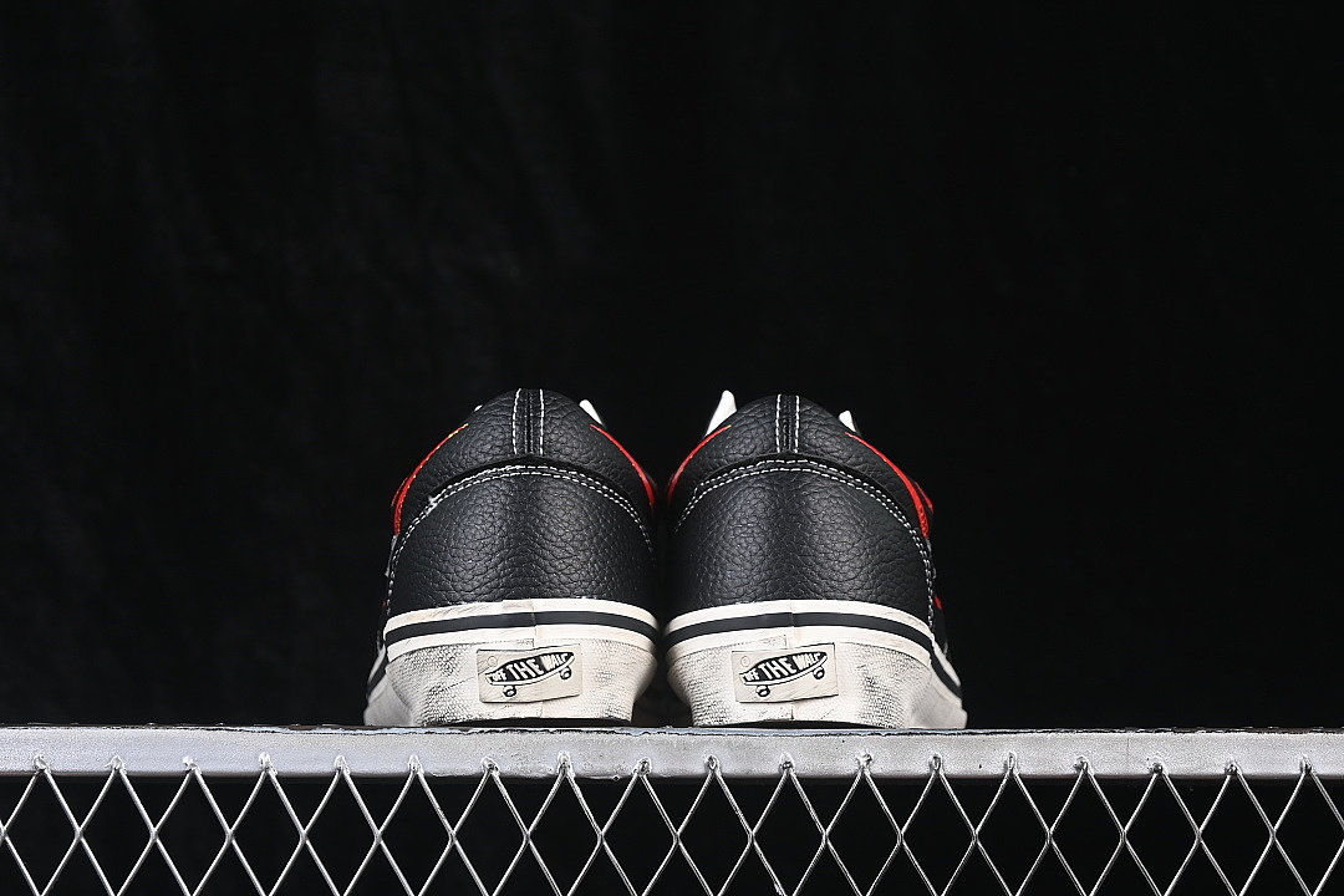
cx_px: 672
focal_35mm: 75
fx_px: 2800
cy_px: 448
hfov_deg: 27.0
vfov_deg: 18.2
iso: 160
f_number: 6.3
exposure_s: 1/60
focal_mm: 50
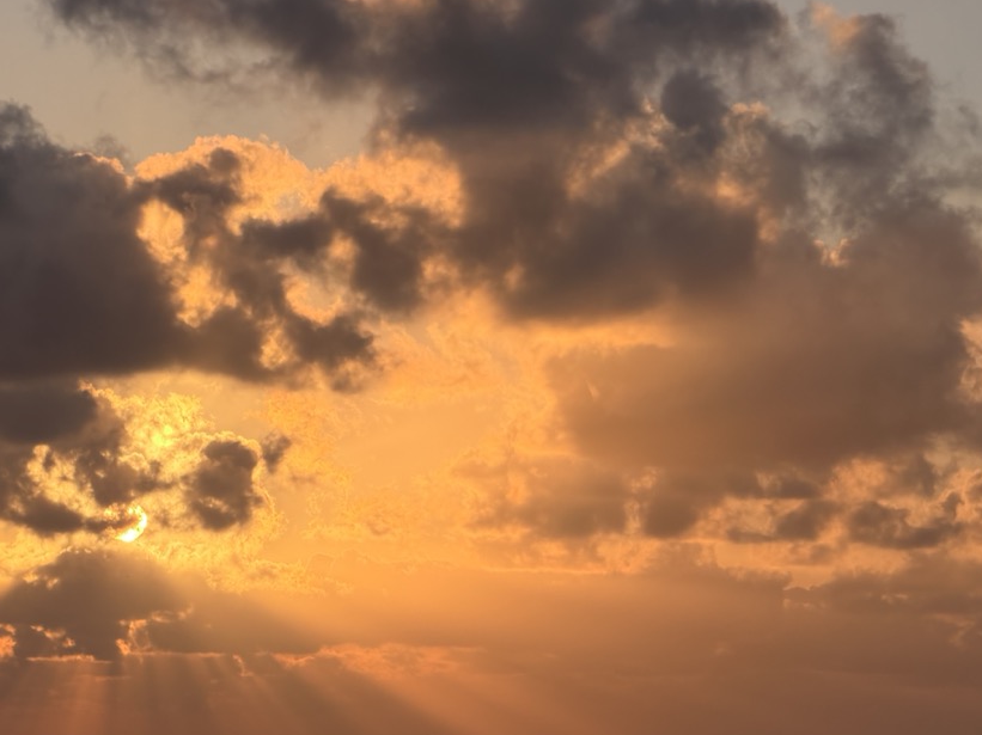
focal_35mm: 156
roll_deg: -0.1
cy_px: 466
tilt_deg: +2.7
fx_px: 4424
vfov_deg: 9.5
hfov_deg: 12.7
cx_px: 402
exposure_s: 1/1312
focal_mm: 16.89
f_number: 2.8
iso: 25
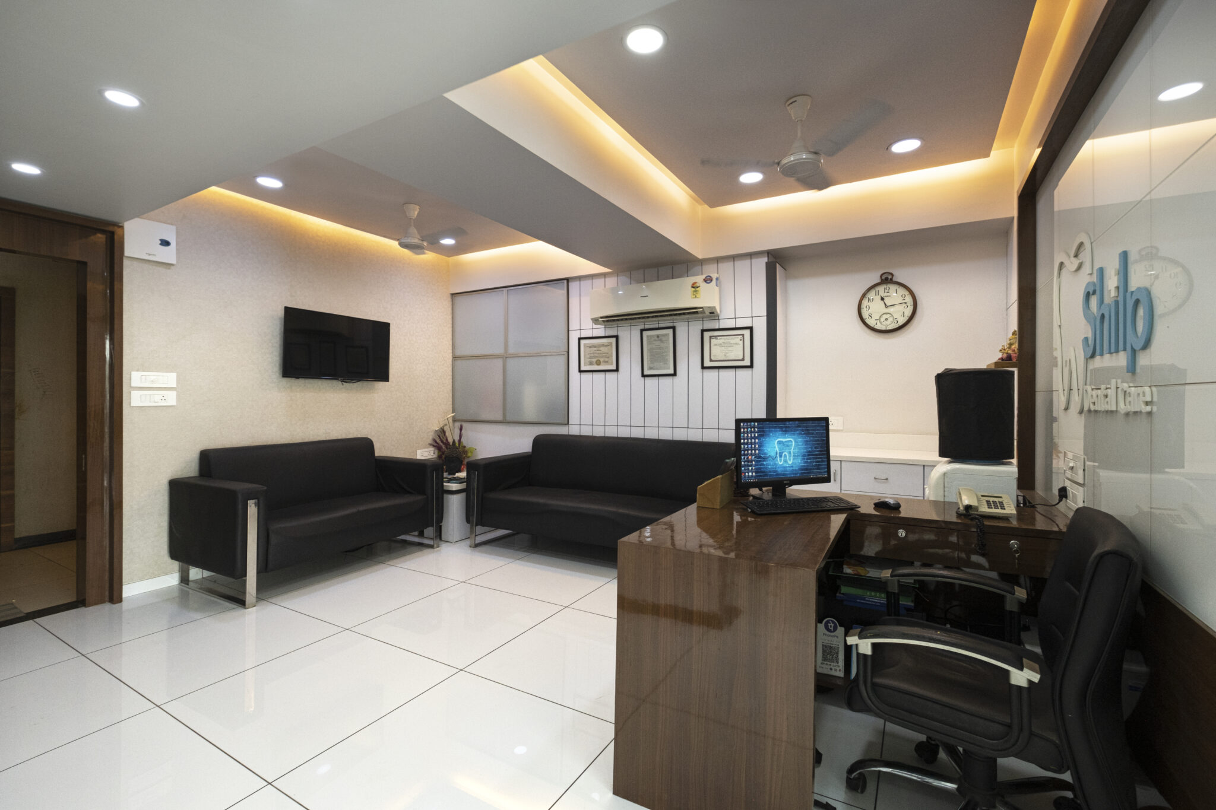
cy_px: 405
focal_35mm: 15
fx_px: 507
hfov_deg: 100.4
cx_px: 608
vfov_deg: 77.3
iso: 800
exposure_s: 1/80
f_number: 5.6
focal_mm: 10
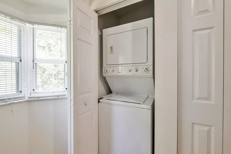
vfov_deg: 77.3
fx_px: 96
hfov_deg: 100.4
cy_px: 77
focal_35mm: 15
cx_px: 116
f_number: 8
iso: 800
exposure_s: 1/15
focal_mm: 10
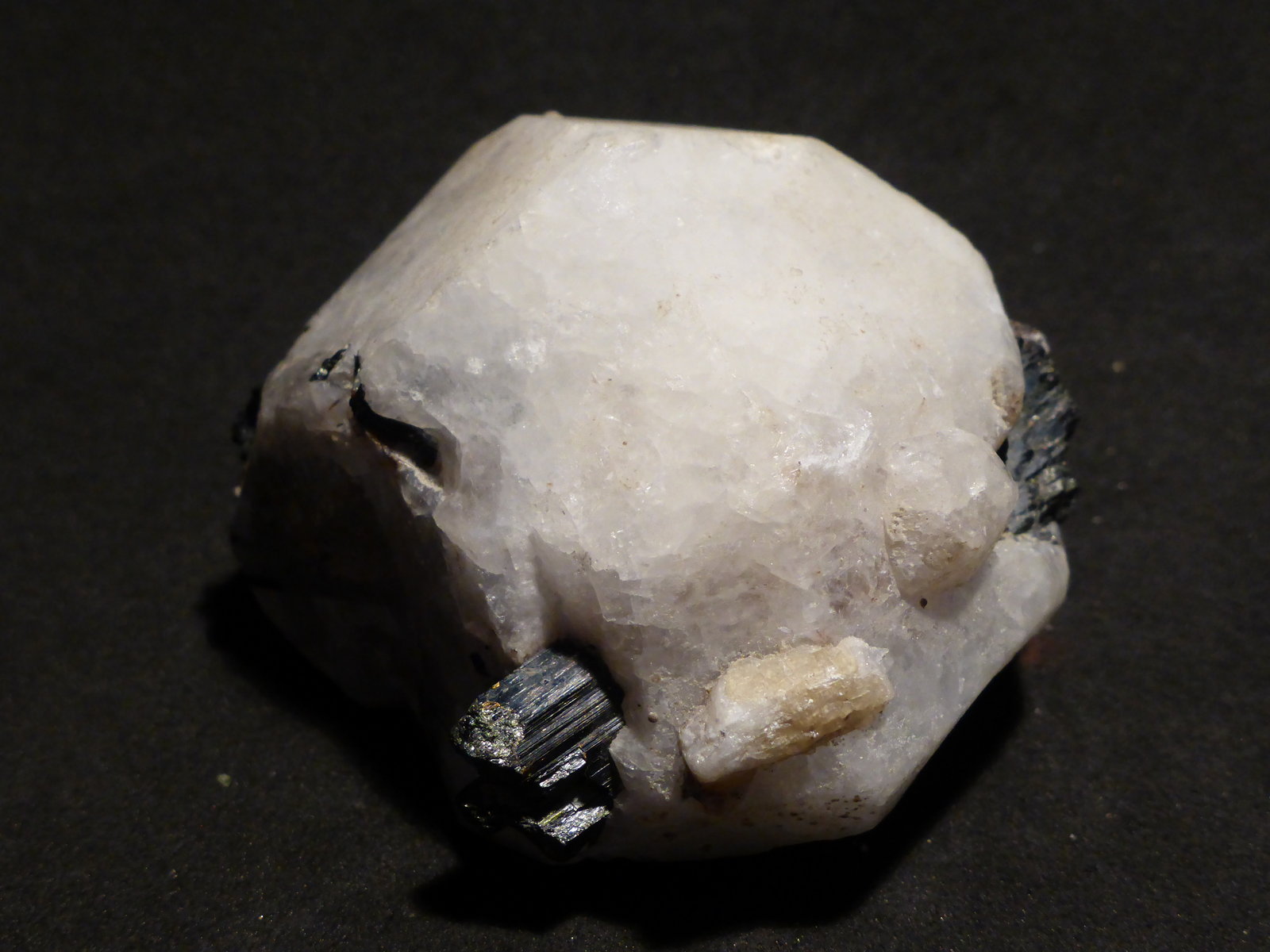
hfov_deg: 24.7
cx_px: 635
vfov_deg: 18.7
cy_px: 476
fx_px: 2898
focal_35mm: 79
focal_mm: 13.3
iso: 400
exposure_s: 1/25
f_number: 5
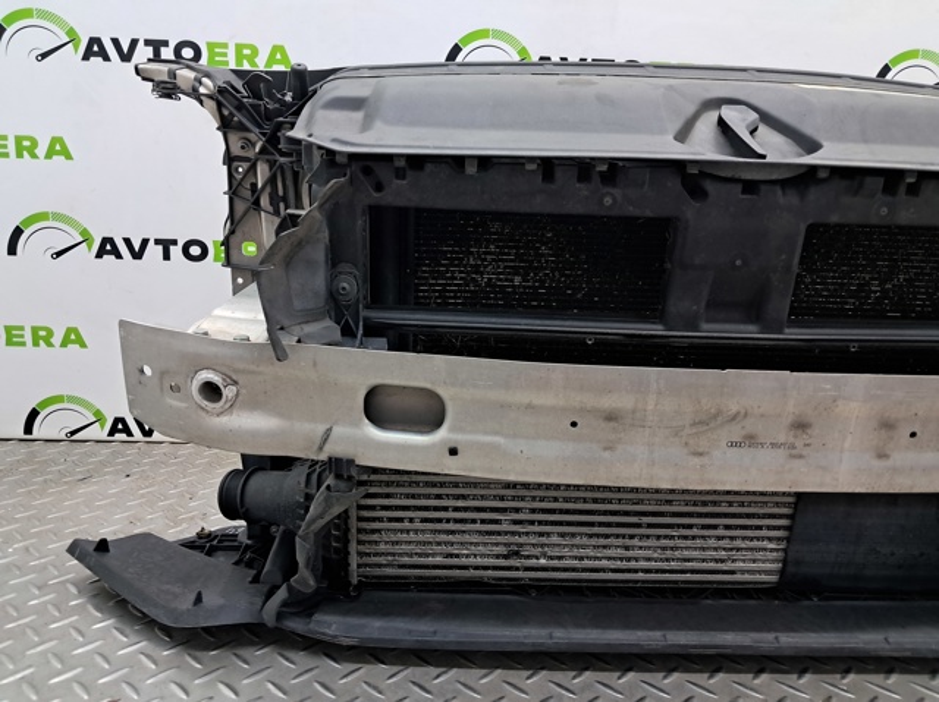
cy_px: 351
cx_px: 470
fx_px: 732
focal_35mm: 27
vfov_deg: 51.3
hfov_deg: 65.4
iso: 200
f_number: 1.8
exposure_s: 1/50
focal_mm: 4
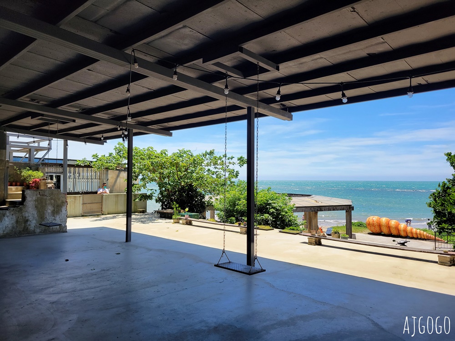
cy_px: 170
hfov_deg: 67.3
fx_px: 342
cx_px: 228
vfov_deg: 53.1
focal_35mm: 26
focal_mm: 5.4
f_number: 1.8
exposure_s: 1/1321
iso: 40
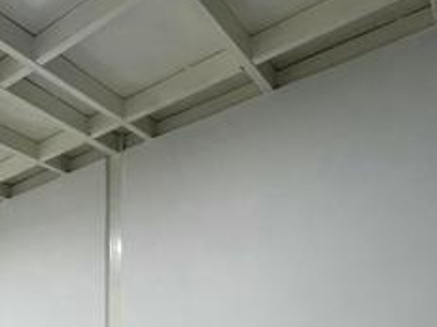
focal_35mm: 36
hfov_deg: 46.5
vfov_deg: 33.2
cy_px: 382
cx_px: 45
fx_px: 454
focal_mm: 1.57
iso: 125
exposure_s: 1/120
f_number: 1.8
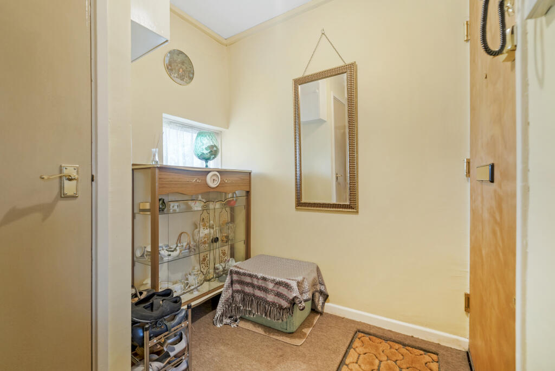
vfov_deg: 81.3
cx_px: 278
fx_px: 216
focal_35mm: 14
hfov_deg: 104.2
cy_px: 186
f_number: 6.3
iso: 320
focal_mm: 14
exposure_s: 1/40
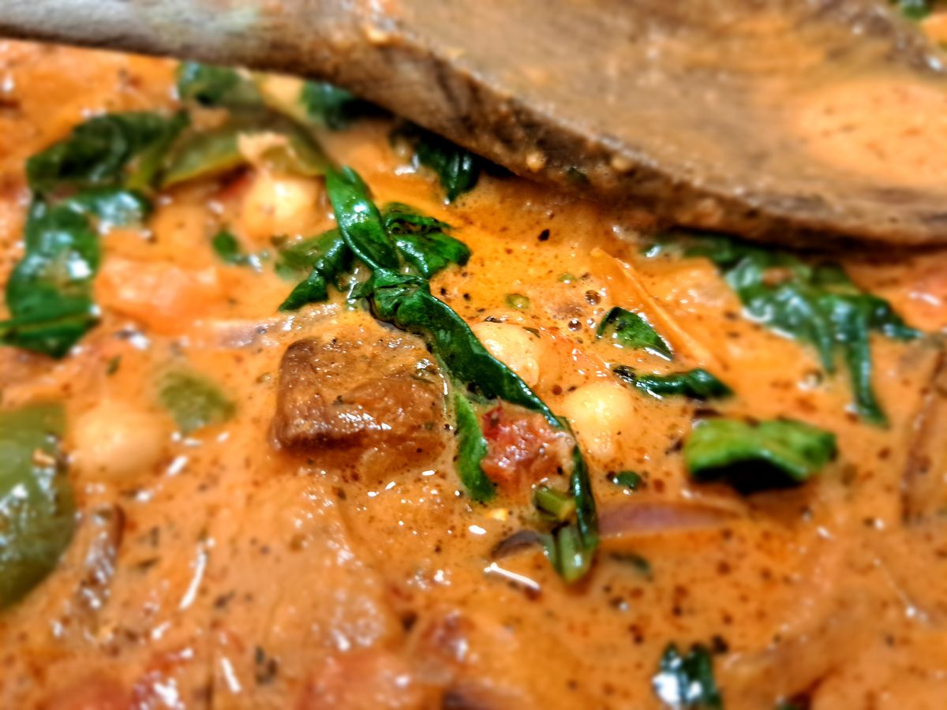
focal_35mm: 24
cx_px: 474
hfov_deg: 71.6
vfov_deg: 56.8
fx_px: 657
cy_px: 355
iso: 400
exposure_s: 1/33
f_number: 1.8
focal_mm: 5.23
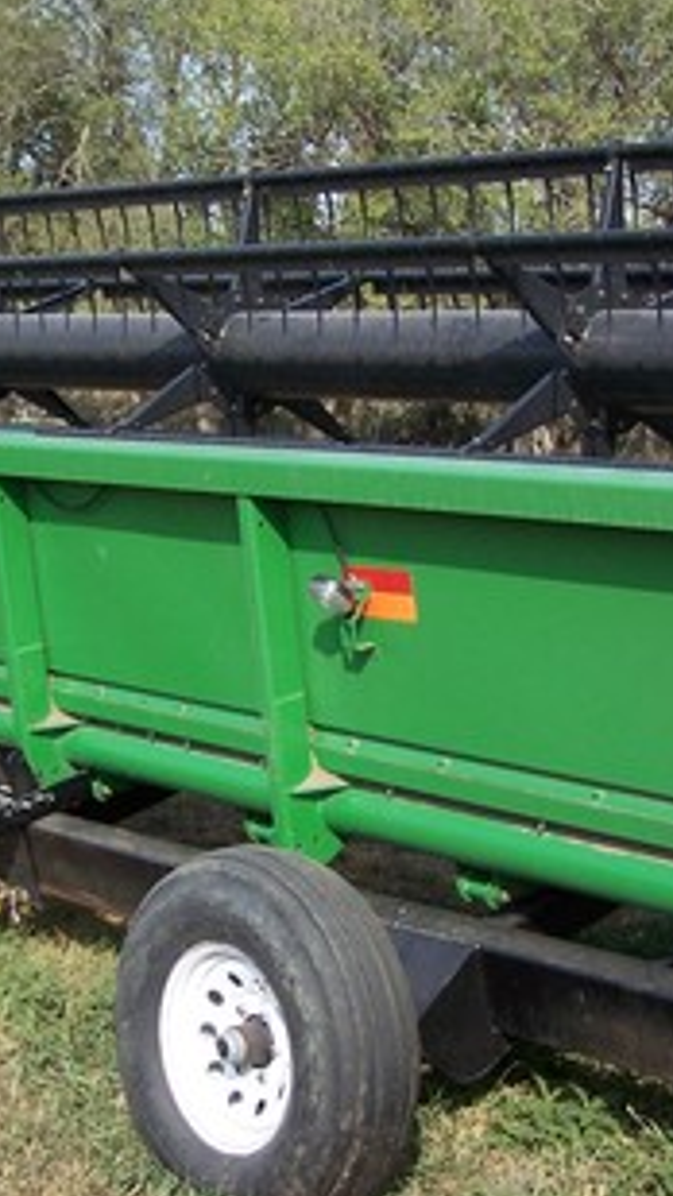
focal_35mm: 73
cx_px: 302
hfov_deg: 16.5
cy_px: 650
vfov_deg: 28.9
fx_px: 2314
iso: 80
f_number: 2.8
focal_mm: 6.3
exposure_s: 1/1000
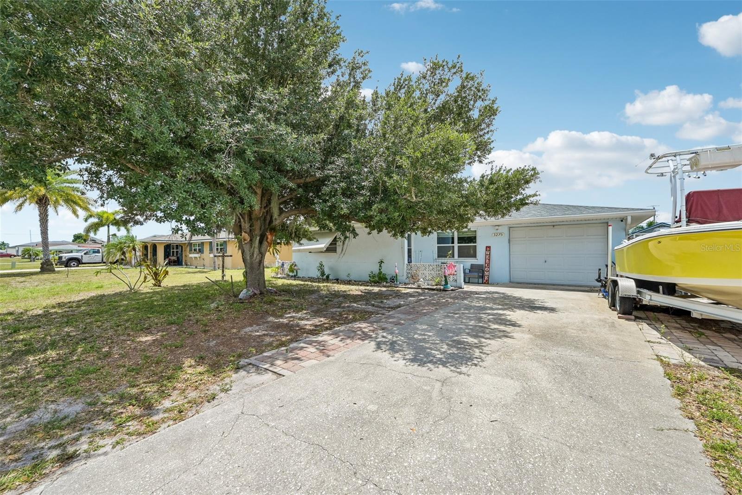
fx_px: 288
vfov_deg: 81.2
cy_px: 248
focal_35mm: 14
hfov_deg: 104.3
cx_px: 371
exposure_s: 1/800
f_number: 8
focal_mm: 14
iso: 400
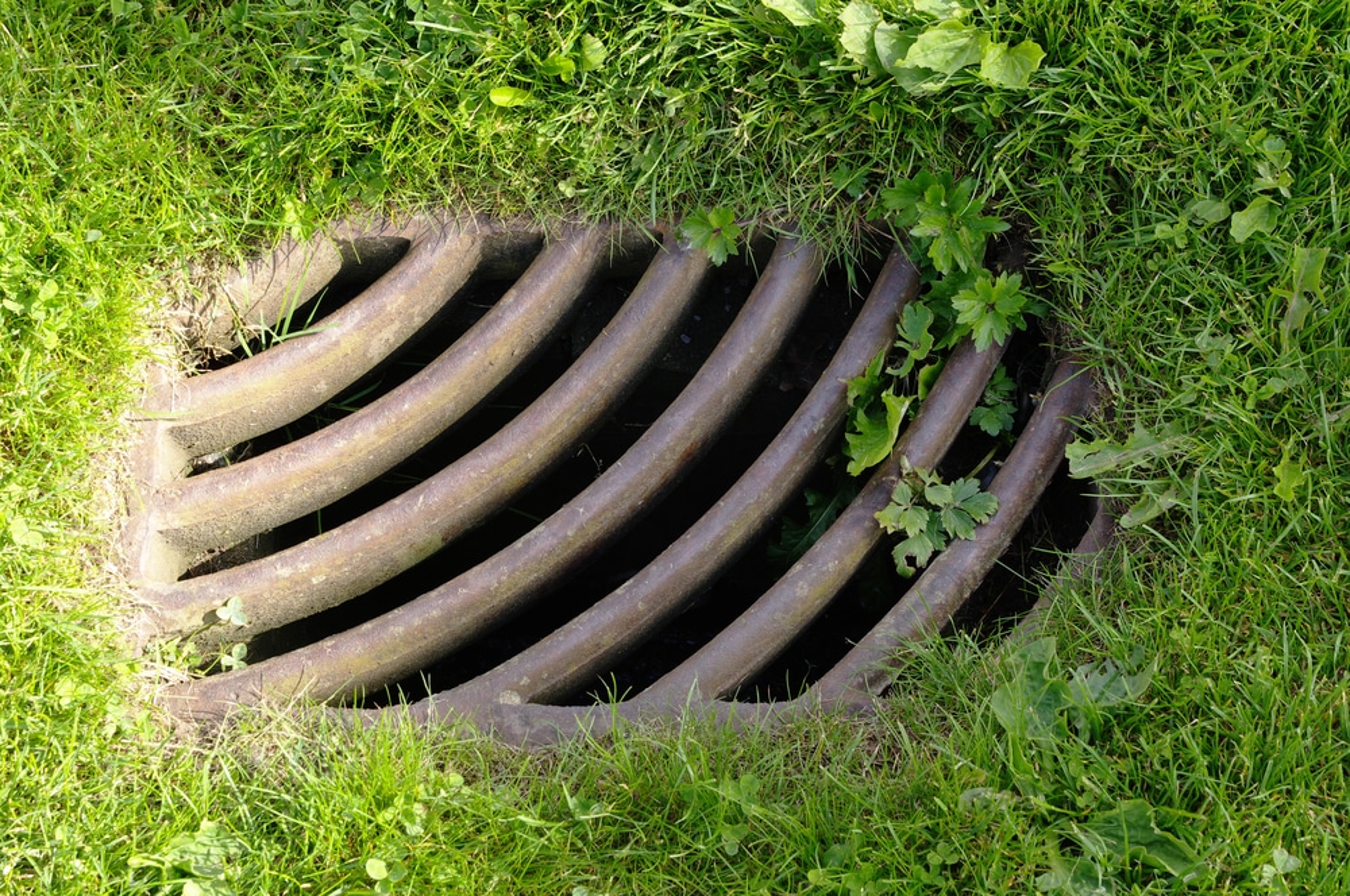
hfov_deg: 35.1
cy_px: 448
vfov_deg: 23.7
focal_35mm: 57
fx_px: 2135
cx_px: 675
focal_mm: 38.13
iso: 400
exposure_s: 1/50
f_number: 8
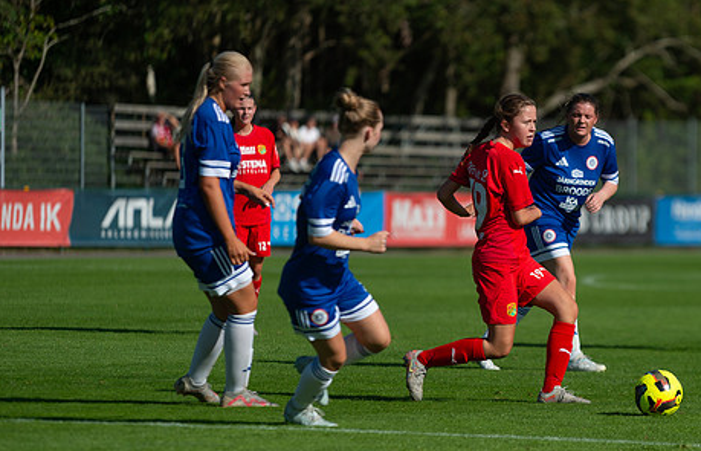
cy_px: 247
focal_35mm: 310
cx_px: 533
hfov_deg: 6.7
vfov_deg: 4.3
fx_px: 5970
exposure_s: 1/3200
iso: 100
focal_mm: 200
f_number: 3.2
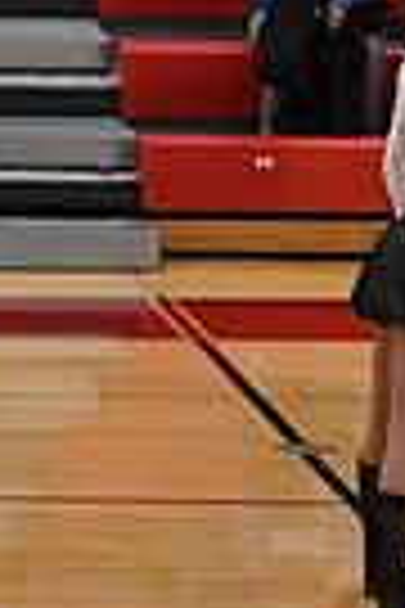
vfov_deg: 4.6
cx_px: -756
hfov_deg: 3.0
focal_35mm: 452
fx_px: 7627
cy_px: 610
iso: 5000
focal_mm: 70
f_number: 4
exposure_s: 1/400
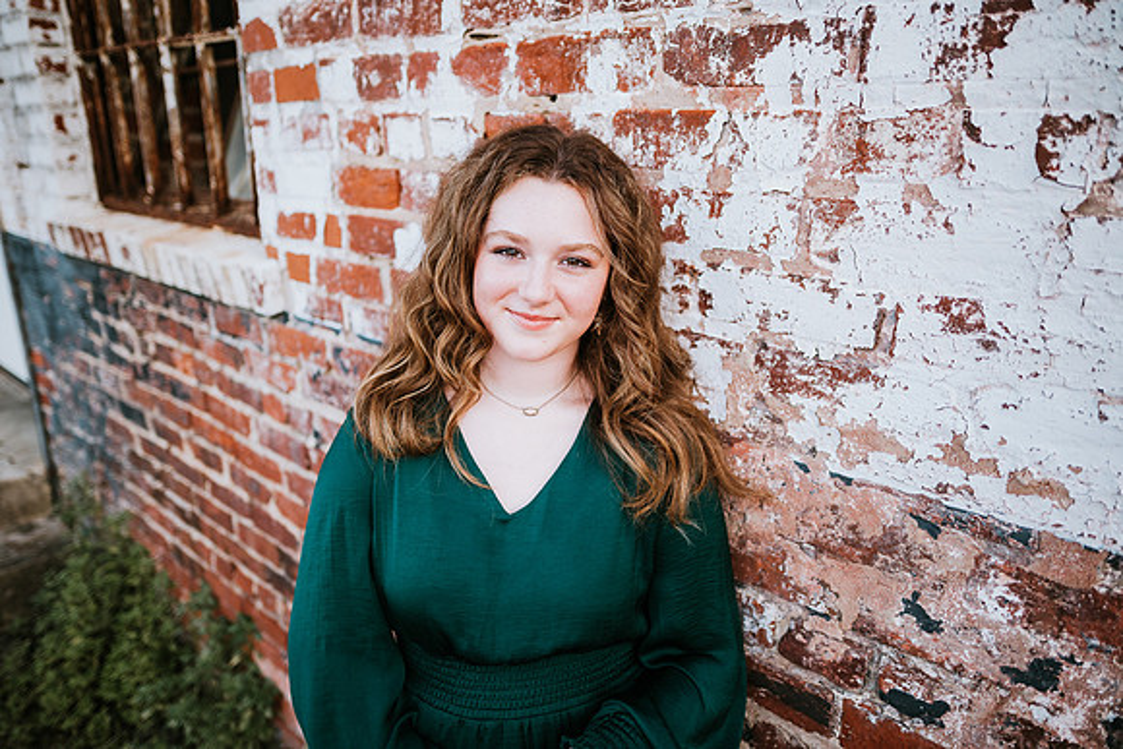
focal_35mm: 24
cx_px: 562
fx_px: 749
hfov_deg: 73.7
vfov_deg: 53.2
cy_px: 374
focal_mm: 24
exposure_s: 1/400
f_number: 2
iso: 100
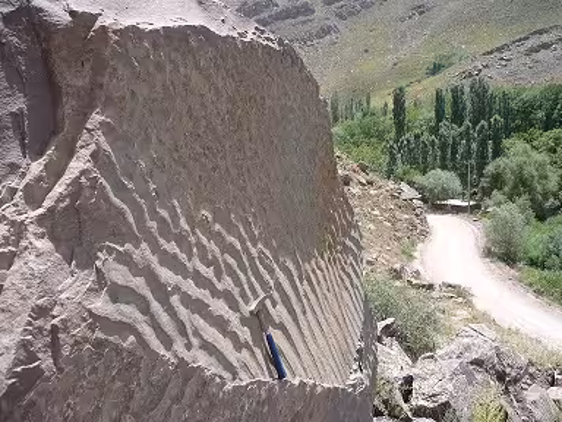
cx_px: 281
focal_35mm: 35
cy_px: 211
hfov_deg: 52.6
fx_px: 568
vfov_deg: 40.7
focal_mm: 5.8
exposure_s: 1/640
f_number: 2.8
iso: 100
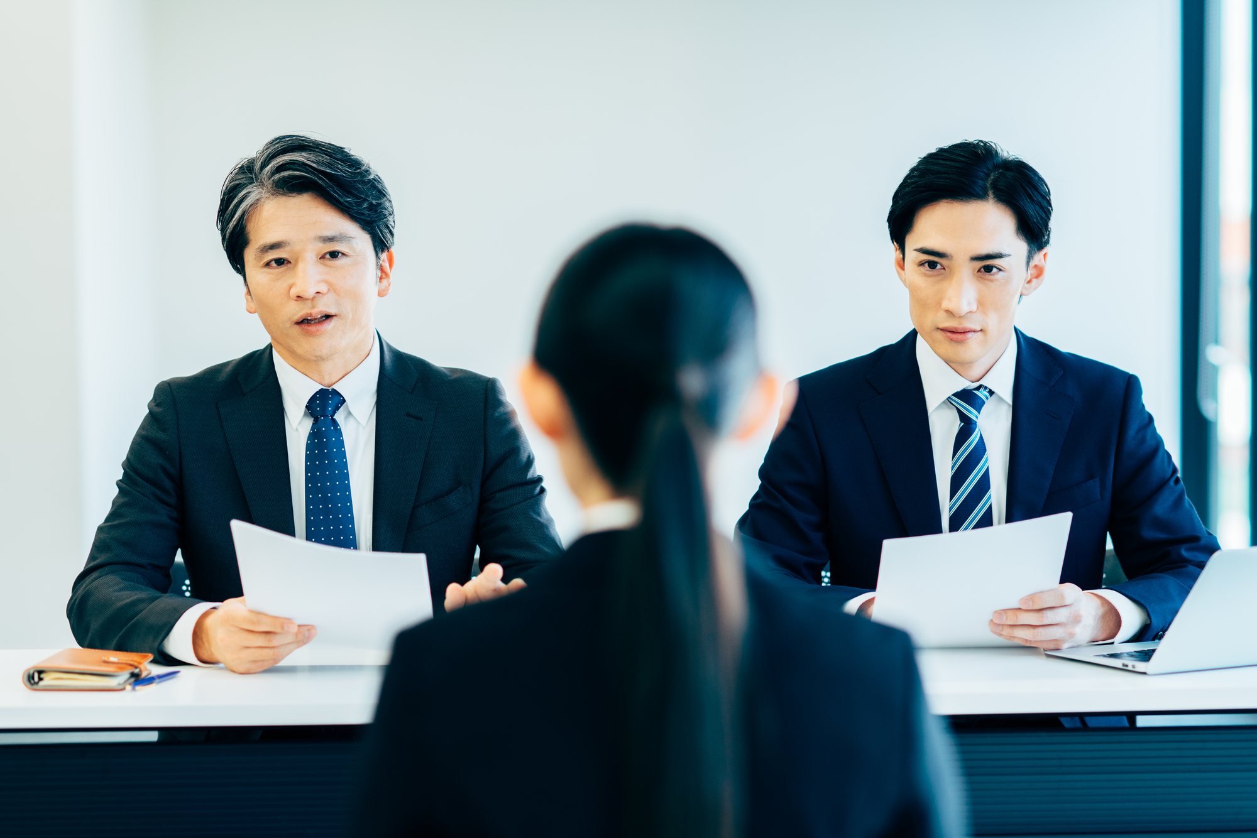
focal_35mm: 85
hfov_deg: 23.9
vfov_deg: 16.1
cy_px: 419
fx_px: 2968
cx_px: 628
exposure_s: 1/250
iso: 400
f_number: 2.5
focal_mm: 85
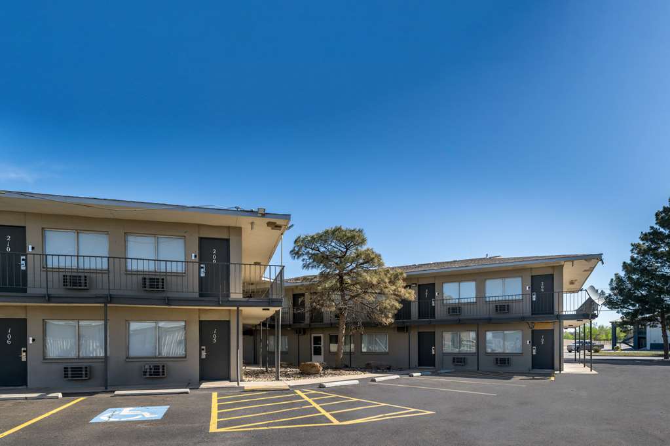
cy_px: 223
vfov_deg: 59.5
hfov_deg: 81.2
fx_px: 391
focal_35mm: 21
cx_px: 335
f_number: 8
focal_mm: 21
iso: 400
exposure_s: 1/1000
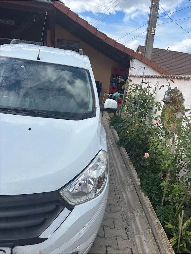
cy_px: 127
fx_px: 191
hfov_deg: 53.1
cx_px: 96
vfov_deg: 67.3
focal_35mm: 26
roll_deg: -4.0
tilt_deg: -14.0
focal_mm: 5.96
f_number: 1.6
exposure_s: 1/2513
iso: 50
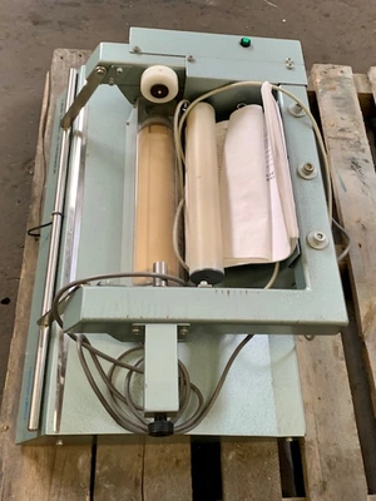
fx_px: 377
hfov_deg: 53.1
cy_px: 250
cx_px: 188
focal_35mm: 26
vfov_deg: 67.3
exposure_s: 1/40
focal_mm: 4.25
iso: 160
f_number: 1.8
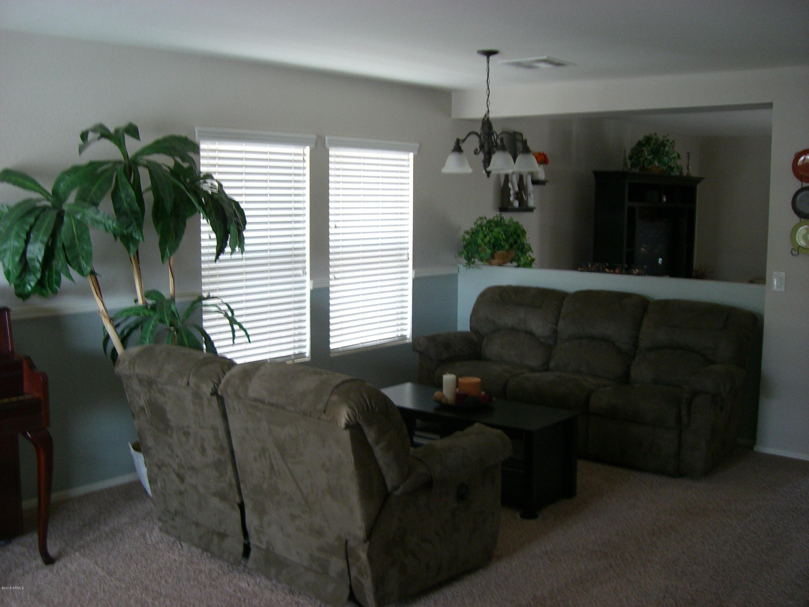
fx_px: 888
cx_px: 404
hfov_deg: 49.0
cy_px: 304
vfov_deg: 37.7
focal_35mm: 38
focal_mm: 6.2
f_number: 2.7
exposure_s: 1/13
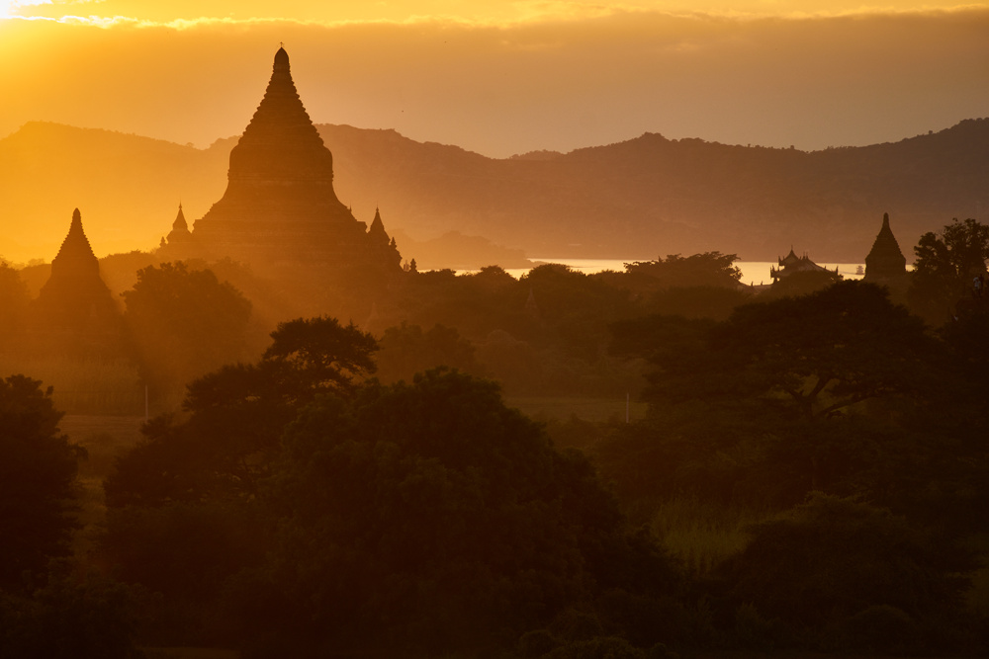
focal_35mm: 200
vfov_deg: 6.9
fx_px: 5495
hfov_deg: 10.3
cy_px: 330
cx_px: 494
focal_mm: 200
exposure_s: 1/500
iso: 200
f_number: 5.6
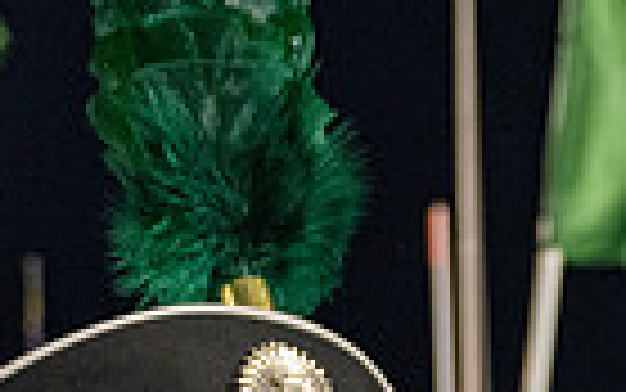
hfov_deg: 18.6
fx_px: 1741
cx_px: 865
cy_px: 683
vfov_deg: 11.9
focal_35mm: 102
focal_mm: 24
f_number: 4
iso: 2500
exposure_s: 1/500
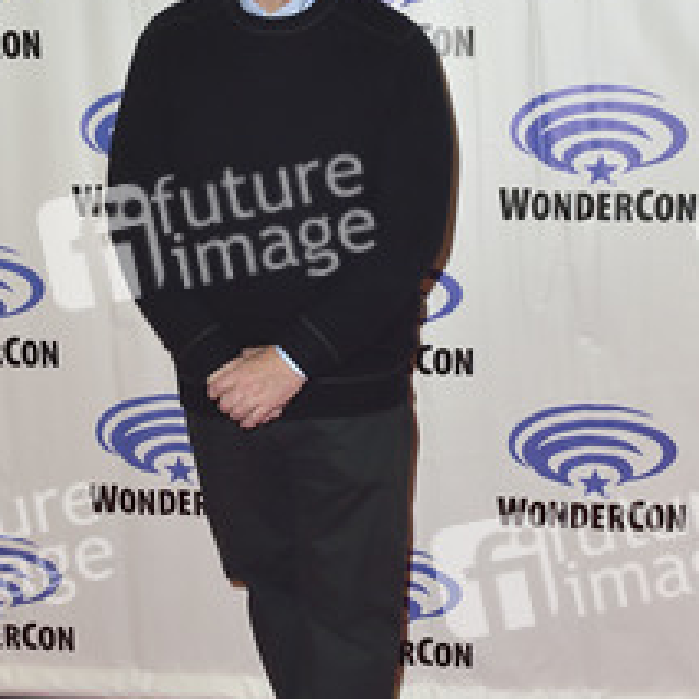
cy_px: 397
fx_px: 1165
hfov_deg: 33.3
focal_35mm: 51
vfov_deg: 33.3
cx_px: 304
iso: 250
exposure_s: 1/250
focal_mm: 32
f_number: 6.3
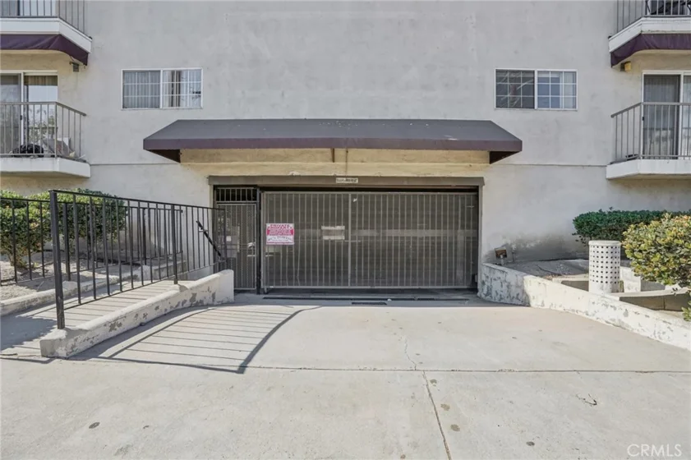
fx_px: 307
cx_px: 346
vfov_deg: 73.7
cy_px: 230
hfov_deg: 96.8
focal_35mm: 16
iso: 800
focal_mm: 16
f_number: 8
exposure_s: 1/640
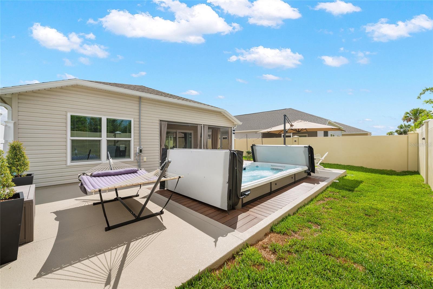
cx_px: 216
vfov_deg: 81.2
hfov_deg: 104.3
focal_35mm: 14
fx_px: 168
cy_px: 144
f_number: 8
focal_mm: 14
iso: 125
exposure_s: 1/640
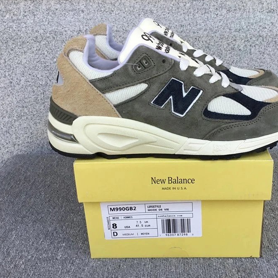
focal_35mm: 37
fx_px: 336
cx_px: 179
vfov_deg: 44.9
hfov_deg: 44.4
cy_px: 139
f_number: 2.4
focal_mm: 3.3
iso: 25
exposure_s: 1/242
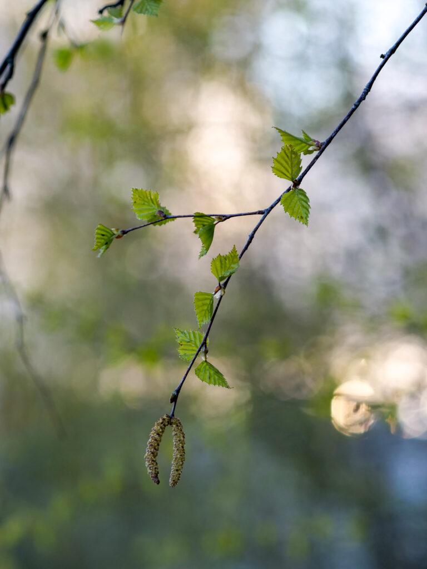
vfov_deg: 13.2
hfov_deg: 9.9
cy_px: 284
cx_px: 214
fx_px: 2467
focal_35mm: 150
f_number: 3.2
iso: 400
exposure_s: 1/400
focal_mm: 75
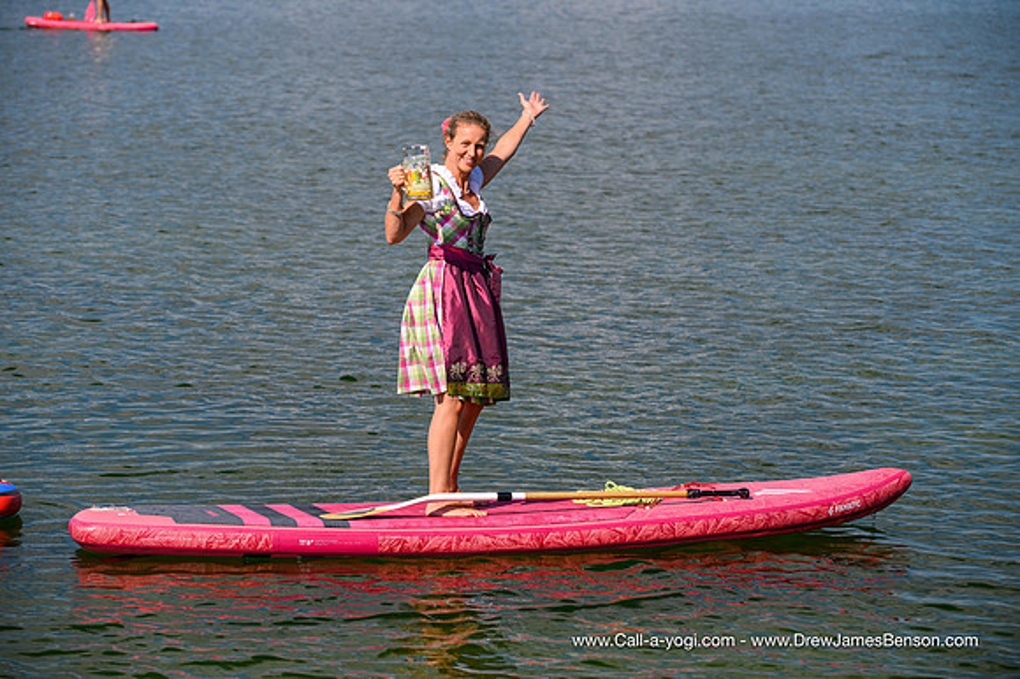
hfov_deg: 15.8
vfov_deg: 10.5
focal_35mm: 130
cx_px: 510
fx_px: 3681
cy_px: 340
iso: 200
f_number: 5.6
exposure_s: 1/500
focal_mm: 130
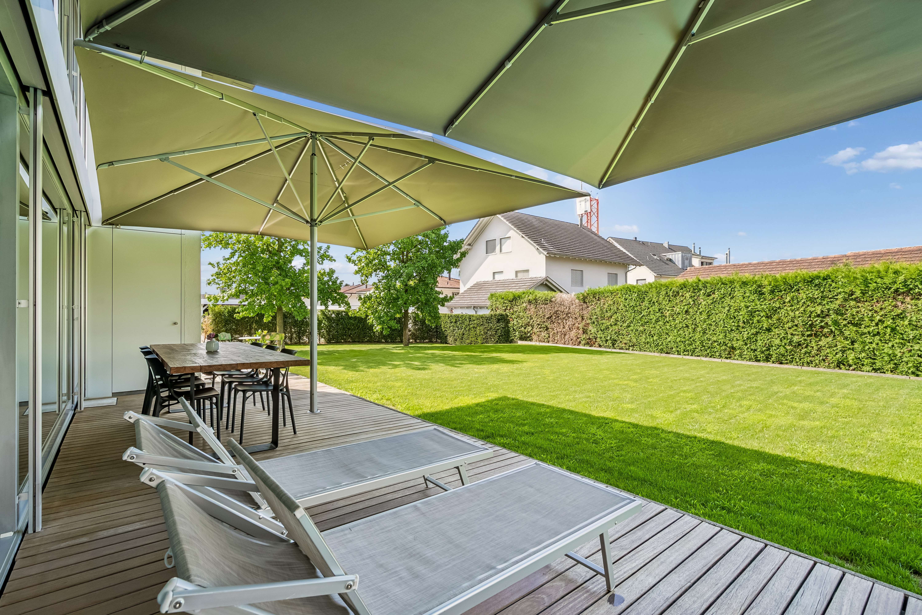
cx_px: 461
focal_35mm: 16
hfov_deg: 96.7
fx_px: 410
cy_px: 308
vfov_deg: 73.7
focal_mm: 16
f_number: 9
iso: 250
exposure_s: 1/50
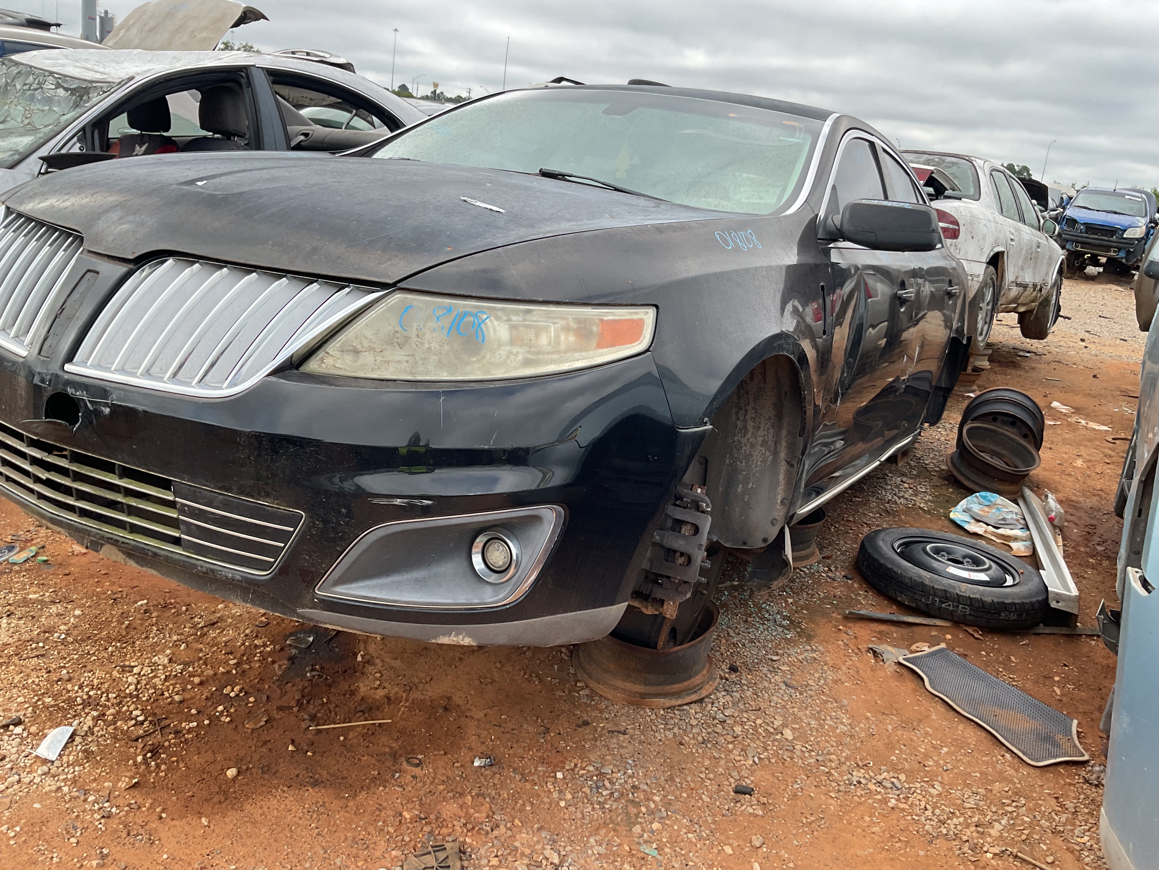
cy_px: 435
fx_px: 971
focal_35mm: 29
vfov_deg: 48.2
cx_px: 580
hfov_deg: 61.7
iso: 16
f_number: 1.8
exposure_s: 1/428
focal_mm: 3
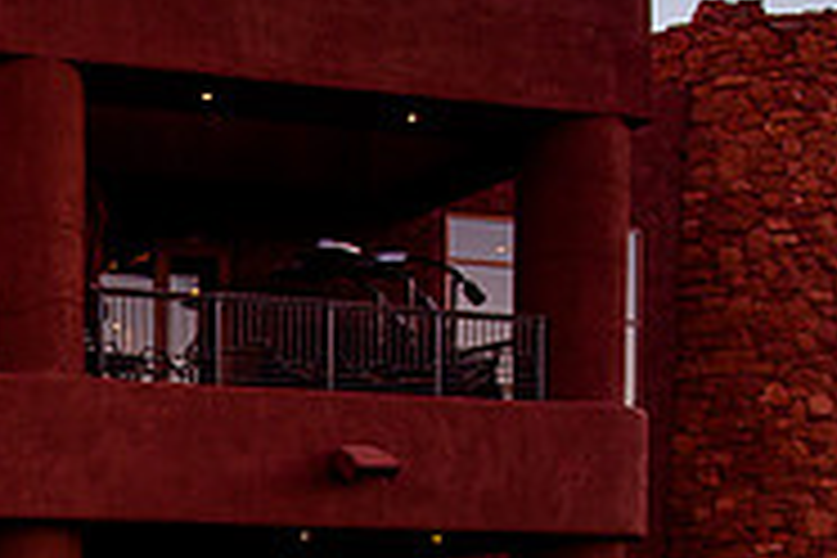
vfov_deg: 14.7
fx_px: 2046
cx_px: -189
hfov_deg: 21.4
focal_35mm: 88
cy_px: 783
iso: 640
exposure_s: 1/320
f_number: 3.2
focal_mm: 27
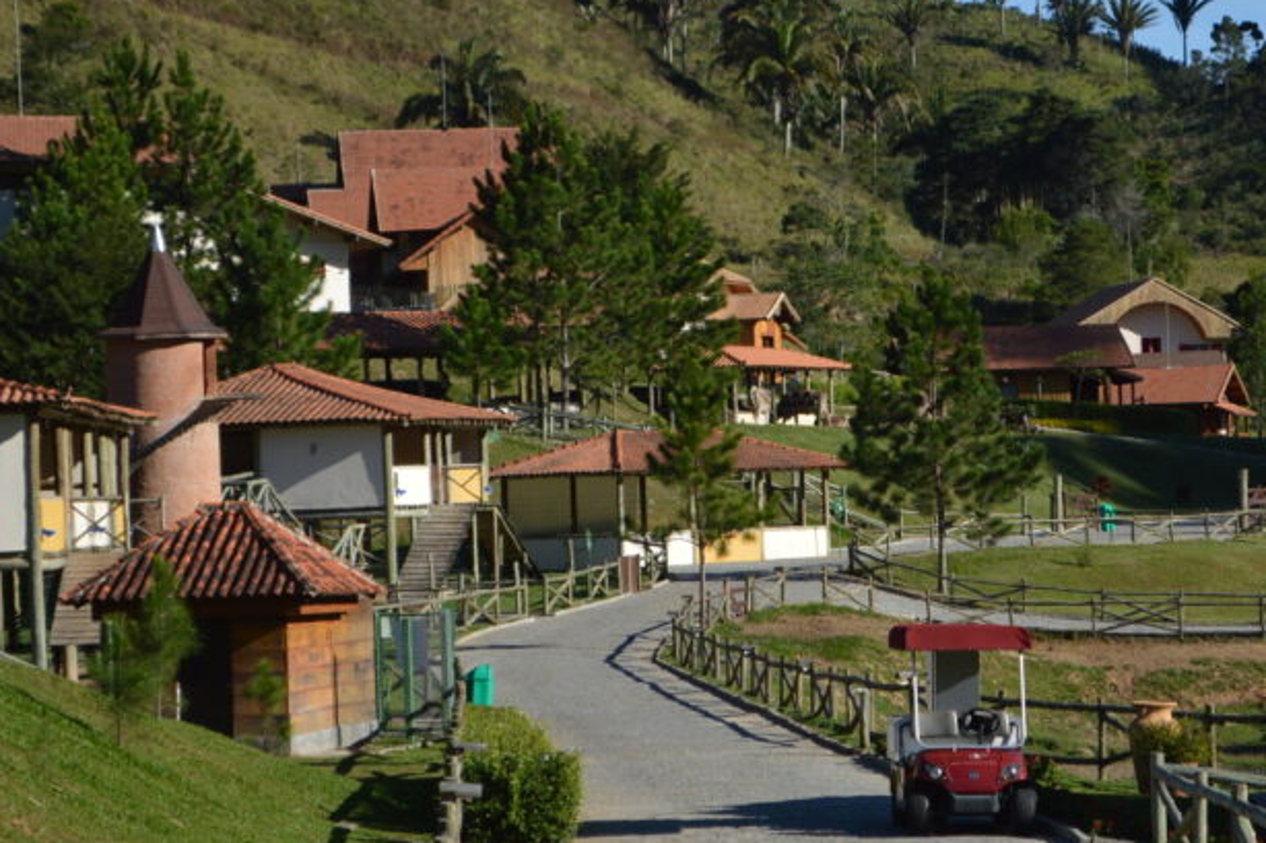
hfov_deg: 15.8
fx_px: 4570
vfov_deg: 10.5
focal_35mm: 130
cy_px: 376
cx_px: 771
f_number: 8
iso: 400
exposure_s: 1/2000
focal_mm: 52
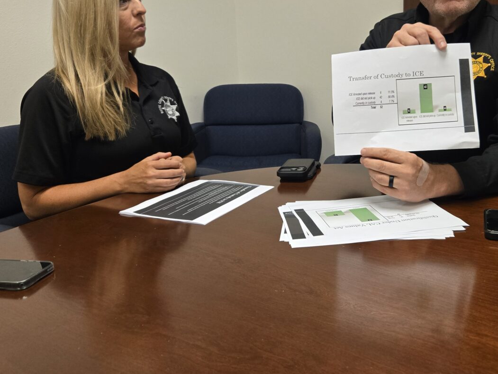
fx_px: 504
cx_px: 296
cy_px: 132
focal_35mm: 35
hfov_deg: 52.3
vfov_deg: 40.3
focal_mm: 5.4
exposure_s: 1/120
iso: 320
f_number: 1.8
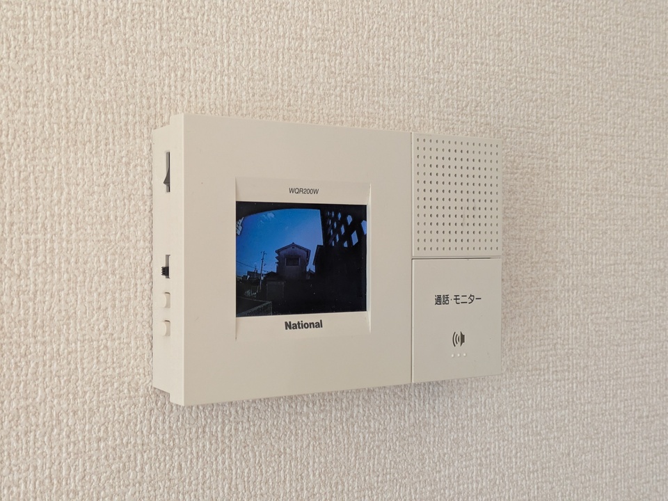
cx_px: 334
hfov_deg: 37.5
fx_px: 984
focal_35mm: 51
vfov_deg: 28.6
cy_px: 250
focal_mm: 5.43
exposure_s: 1/120
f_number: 1.89
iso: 167
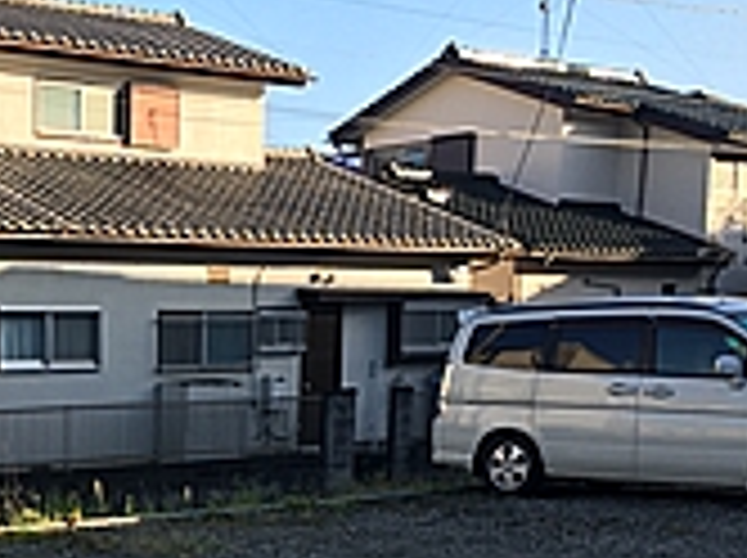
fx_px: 1508
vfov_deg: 20.2
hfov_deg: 26.1
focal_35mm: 70
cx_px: -36
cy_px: 572
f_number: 2.2
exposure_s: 1/475
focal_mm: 4.15
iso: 25
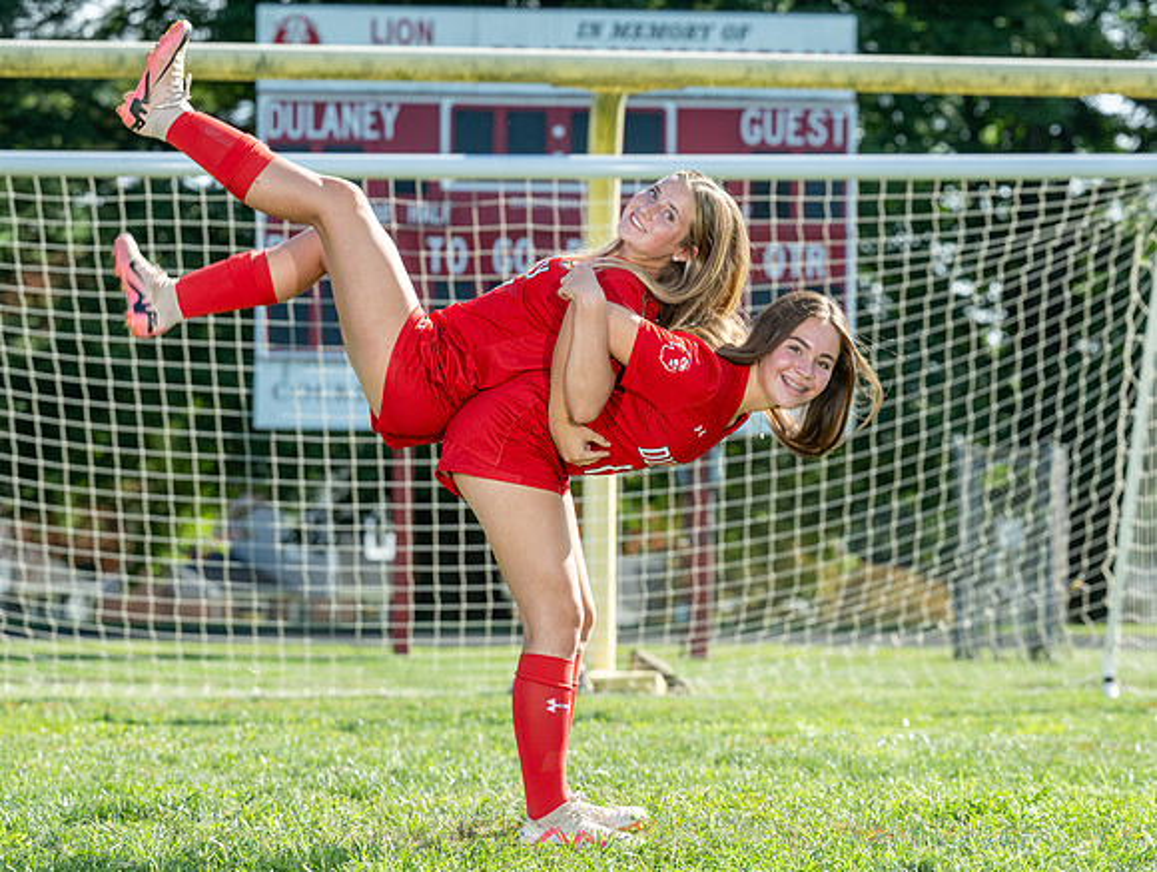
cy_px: 428
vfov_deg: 11.2
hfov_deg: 14.8
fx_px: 4442
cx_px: 593
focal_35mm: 133
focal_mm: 93
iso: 100
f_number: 4
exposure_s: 1/400
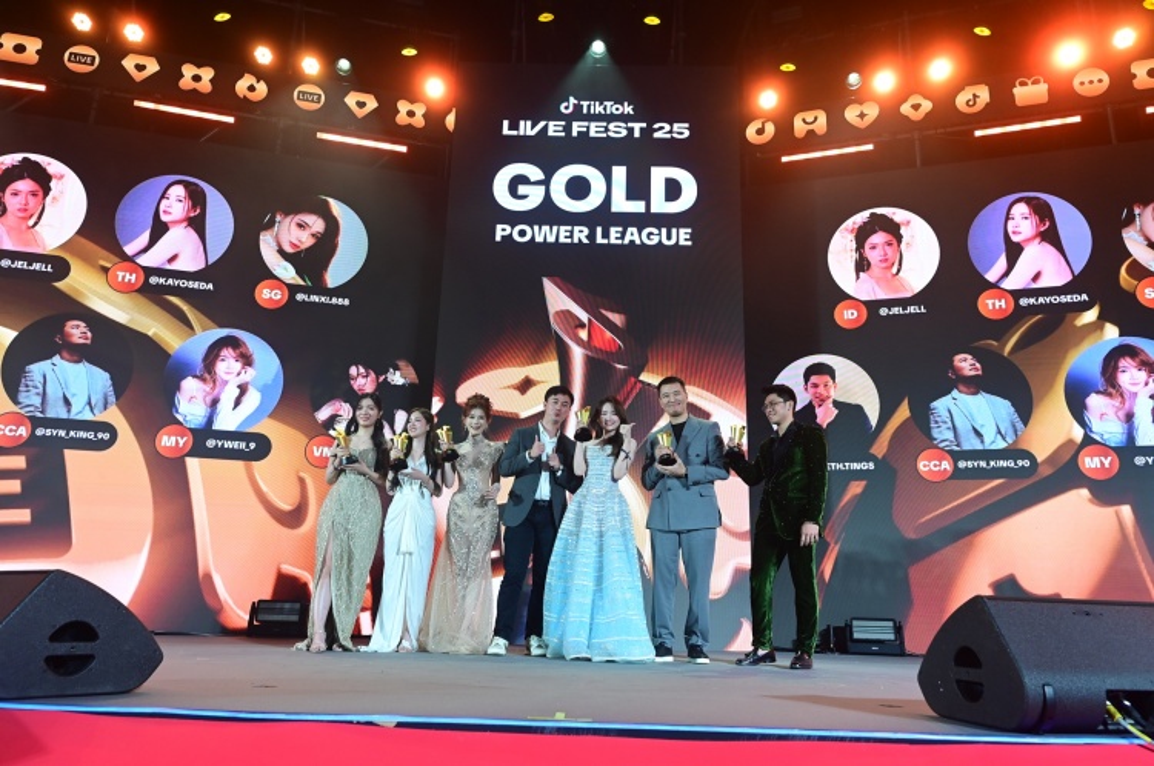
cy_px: 383
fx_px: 768
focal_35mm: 24
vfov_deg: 53.0
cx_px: 577
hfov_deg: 73.8
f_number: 5
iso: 800
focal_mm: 24
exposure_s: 1/160
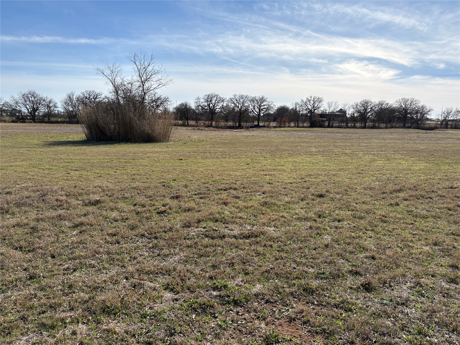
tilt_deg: -7.9
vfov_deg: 53.1
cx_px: 230
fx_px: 346
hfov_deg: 67.3
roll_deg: -1.4
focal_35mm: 26
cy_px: 172
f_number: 1.6
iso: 50
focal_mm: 5.96
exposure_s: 1/6329
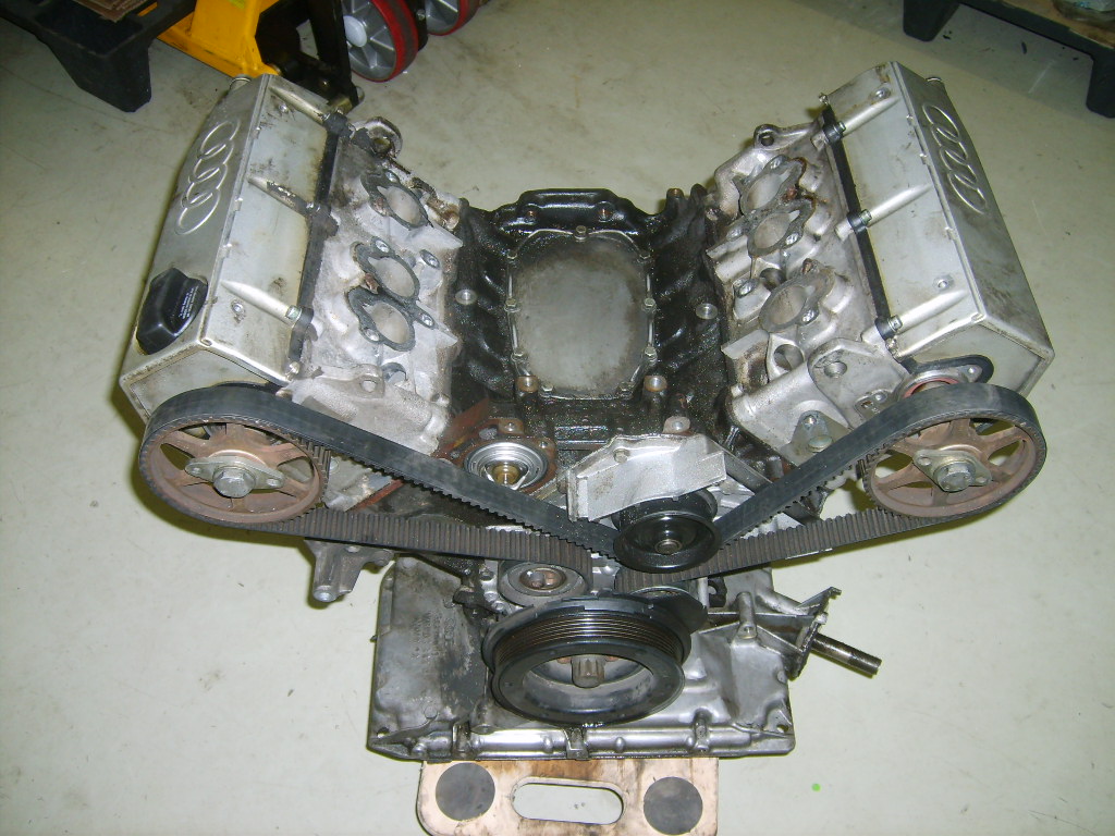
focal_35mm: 35
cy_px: 418
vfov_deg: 40.7
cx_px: 558
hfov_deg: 52.6
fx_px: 1127
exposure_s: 1/30
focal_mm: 5.8
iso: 100
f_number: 2.8
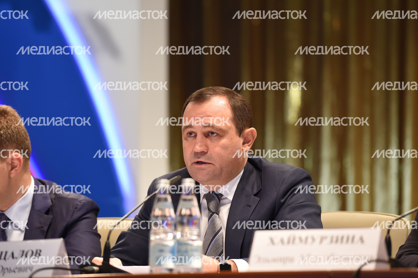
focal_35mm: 200
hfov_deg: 10.3
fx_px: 2321
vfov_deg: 6.9
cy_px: 139
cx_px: 209
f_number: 3.5
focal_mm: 200
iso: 2500
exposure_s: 1/200
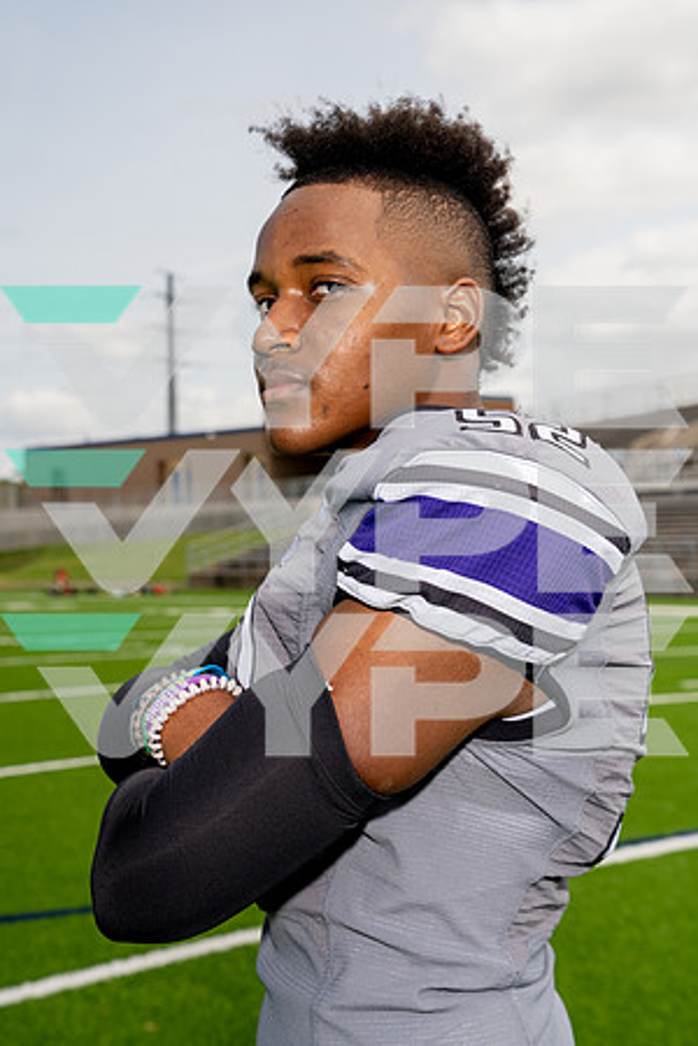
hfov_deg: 23.0
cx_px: 349
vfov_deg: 33.9
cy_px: 523
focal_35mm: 59
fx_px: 1716
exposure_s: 1/250
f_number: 8
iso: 100
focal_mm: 59
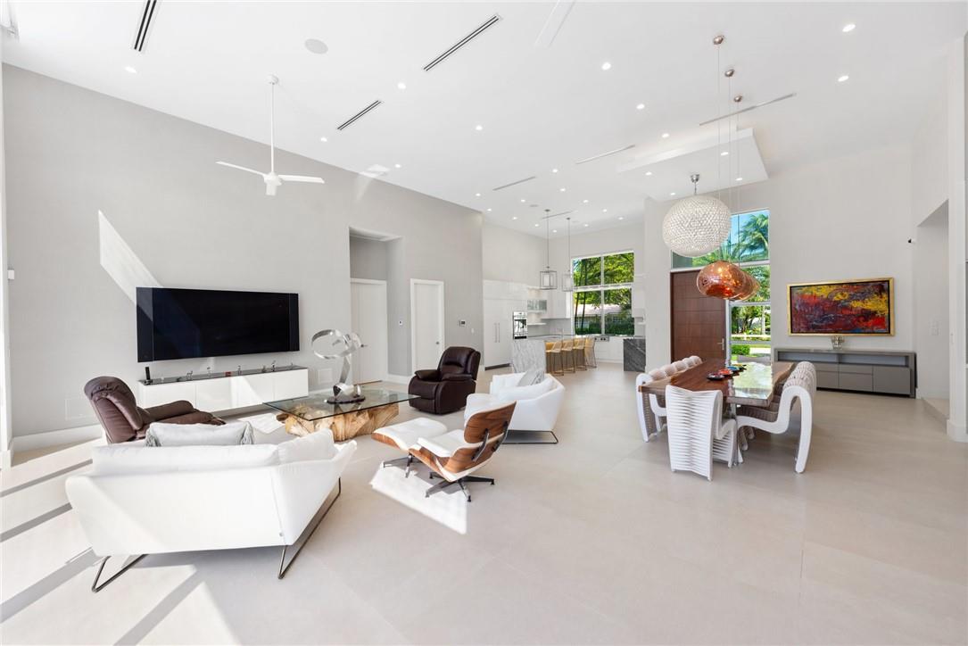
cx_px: 484
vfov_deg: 81.2
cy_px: 323
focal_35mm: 14
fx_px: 377
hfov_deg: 104.2
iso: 400
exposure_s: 1/40
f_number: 6.3
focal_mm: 14
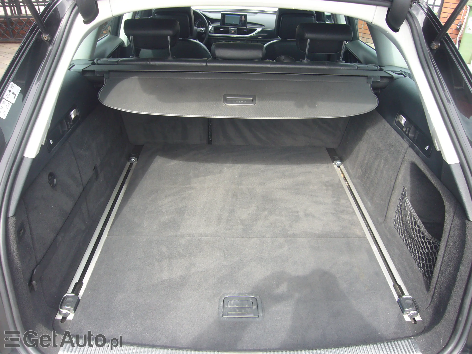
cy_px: 177
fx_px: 382
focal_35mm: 28
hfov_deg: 63.4
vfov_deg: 49.7
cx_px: 236
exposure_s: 1/100
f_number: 2.8
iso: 80
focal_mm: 4.6
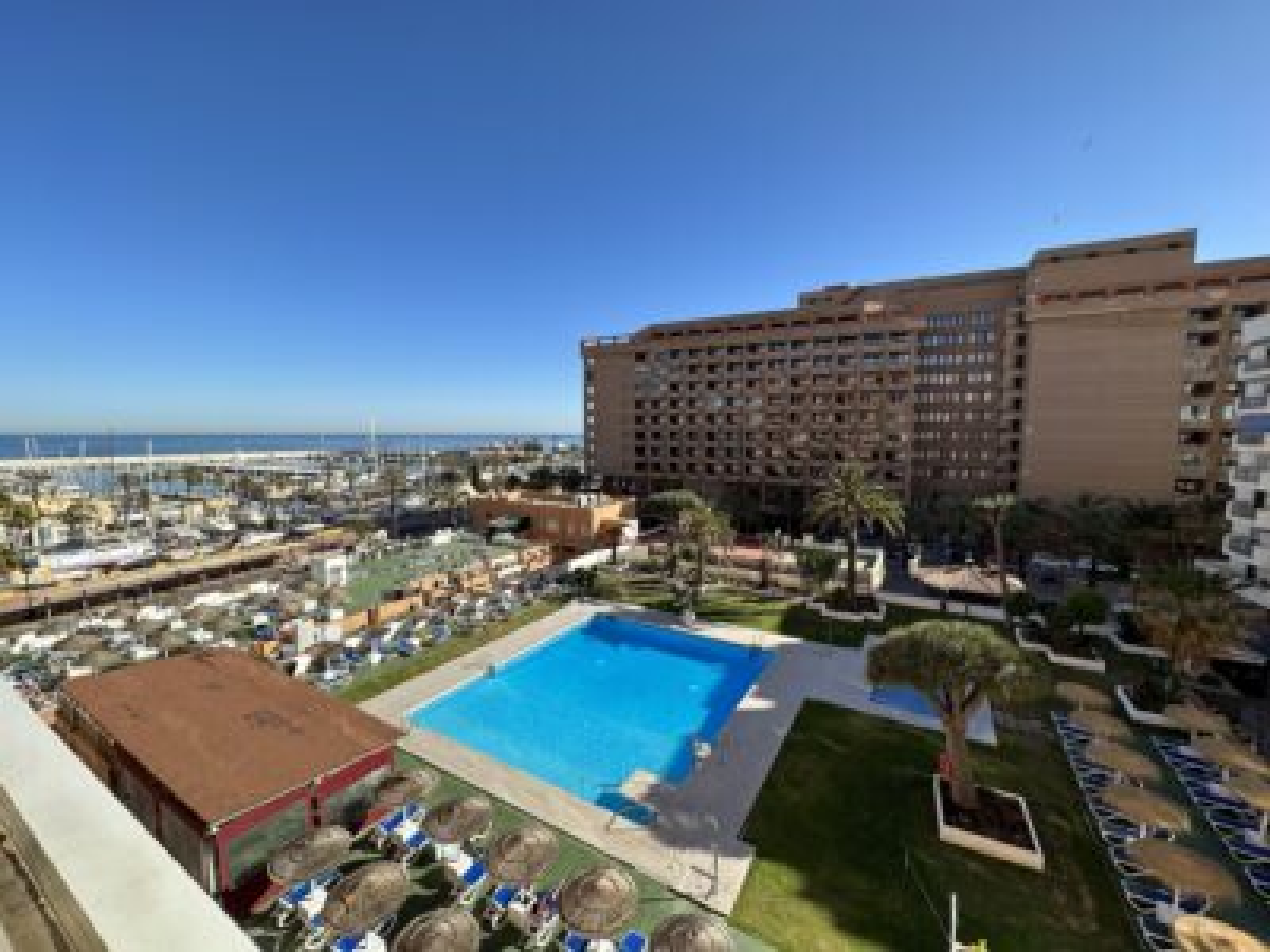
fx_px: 514
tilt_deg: -5.1
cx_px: 635
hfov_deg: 102.1
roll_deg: -0.3
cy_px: 476
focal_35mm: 14
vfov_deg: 85.7
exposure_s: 1/1618
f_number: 2.2
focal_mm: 2.22
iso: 50
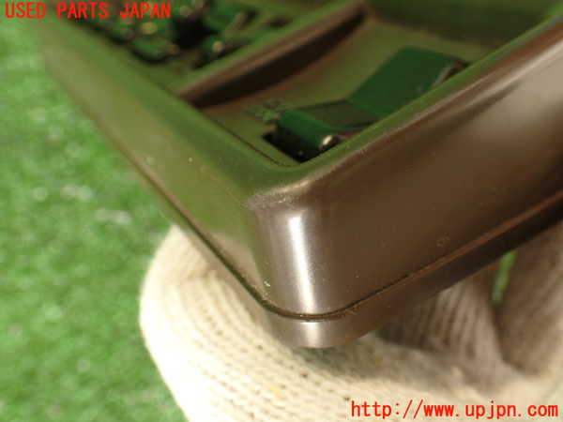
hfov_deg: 56.8
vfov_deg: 44.2
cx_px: 282
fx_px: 520
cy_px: 211
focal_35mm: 32
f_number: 2.4
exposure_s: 1/40
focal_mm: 5.79
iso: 200
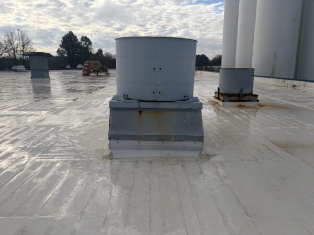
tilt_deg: -11.3
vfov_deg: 53.1
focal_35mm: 26
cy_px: 118
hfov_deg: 67.3
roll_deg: +0.6
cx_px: 157
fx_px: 236
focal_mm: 5.96
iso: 64
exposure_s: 1/7813
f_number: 1.6
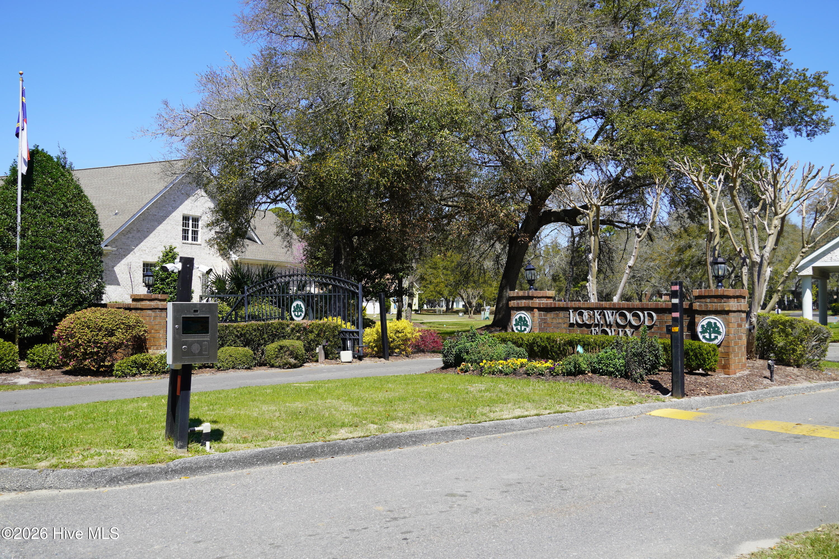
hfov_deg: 51.3
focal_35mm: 38
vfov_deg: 35.5
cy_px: 280
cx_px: 420
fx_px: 874
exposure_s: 1/500
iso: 100
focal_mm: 25
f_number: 5
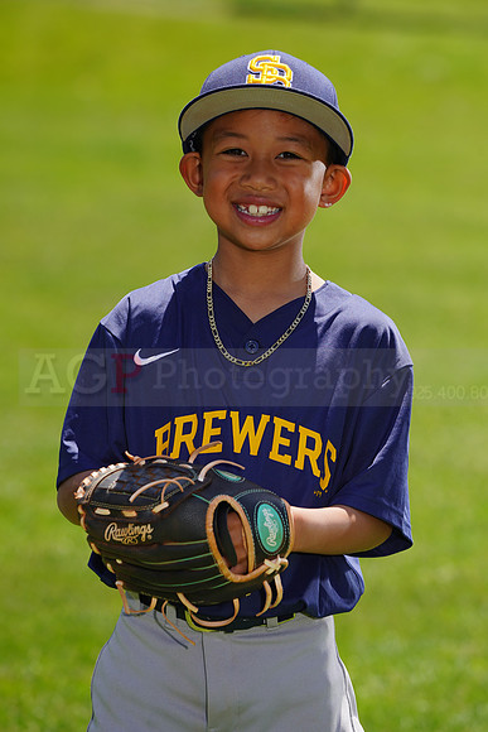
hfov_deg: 5.1
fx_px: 5507
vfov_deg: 7.6
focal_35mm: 271
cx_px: 244
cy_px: 366
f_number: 8
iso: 100
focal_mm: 271
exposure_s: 1/250
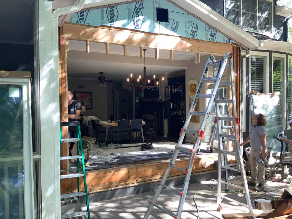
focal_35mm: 29
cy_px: 110
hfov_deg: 61.7
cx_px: 146
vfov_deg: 48.2
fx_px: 245
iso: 25
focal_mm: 3
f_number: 1.8
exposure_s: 1/122
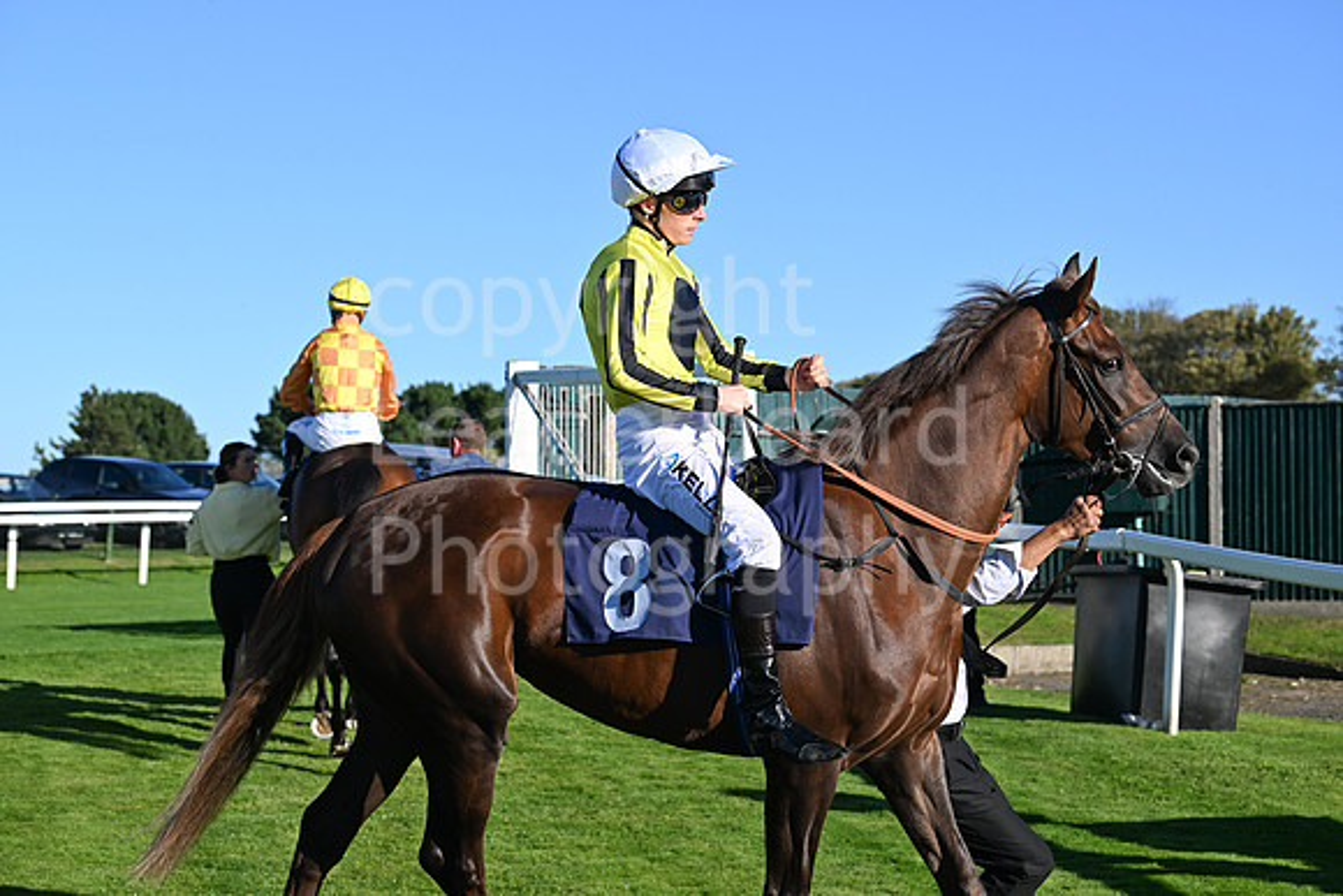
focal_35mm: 70
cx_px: 672
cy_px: 448
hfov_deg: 28.8
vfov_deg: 19.5
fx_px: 2612
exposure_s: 1/2500
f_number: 5.6
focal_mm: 70
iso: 400
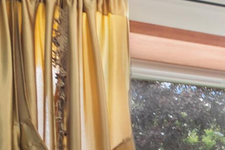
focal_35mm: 111
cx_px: 602
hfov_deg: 12.4
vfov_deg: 12.0
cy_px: 197
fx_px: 693
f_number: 6.3
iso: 400
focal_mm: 18
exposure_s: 1/40
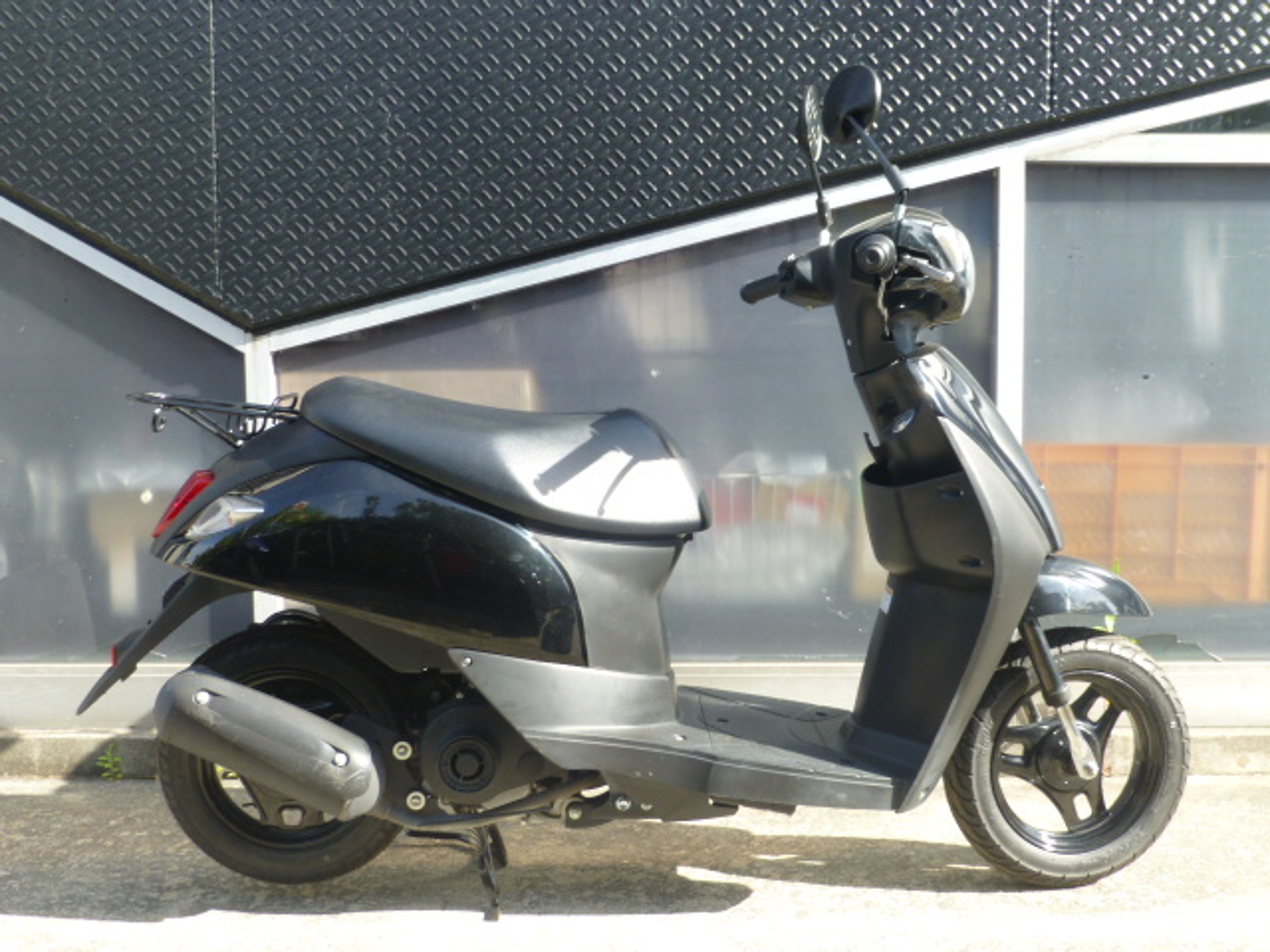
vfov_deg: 36.8
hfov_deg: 47.9
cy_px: 476
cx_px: 635
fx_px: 1431
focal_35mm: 39
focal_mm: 6.9
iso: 100
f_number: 3.9
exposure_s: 1/160
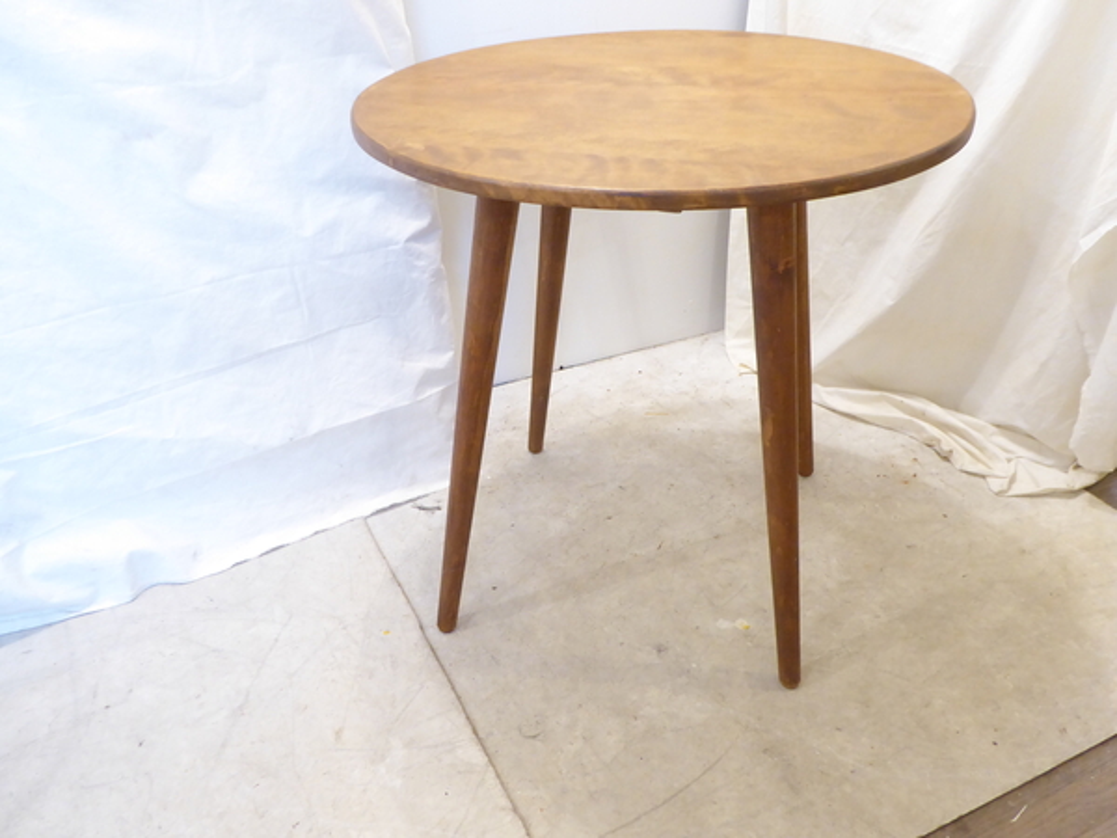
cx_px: 558
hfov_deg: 61.7
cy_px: 419
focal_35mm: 29
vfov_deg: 48.2
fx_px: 936
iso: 400
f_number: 3.5
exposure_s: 1/5
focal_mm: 5
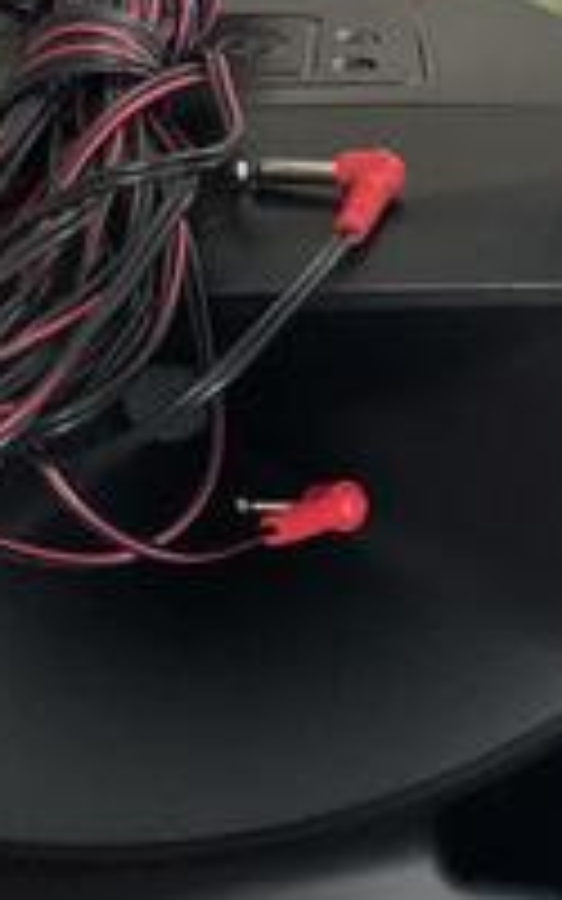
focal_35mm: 110
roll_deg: +4.0
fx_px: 2696
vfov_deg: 18.9
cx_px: 818
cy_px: 594
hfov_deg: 11.5
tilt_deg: -31.1
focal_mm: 4.25
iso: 400
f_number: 1.8
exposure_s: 1/33
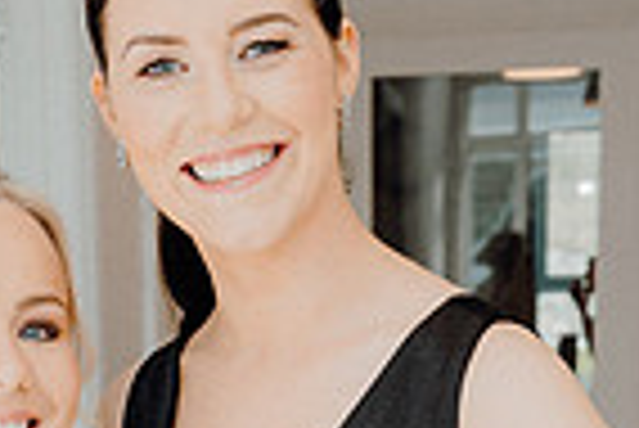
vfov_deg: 13.4
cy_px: 570
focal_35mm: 98
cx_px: 198
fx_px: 1741
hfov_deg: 20.7
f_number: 3.5
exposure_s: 1/160
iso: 125
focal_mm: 24
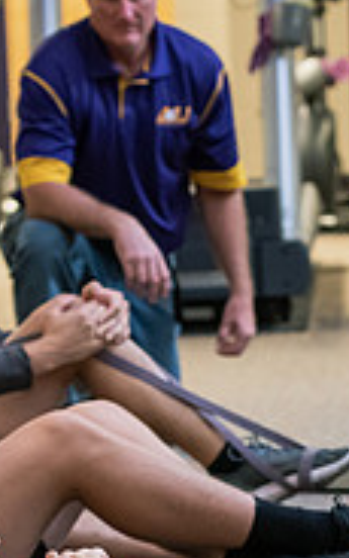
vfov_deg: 8.0
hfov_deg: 5.0
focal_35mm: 263
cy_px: 414
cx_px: 303
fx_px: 4002
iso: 1600
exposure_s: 1/200
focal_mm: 82
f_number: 3.2
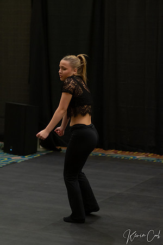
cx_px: 82
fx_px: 862
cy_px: 122
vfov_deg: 16.1
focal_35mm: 127
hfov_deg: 10.8
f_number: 2
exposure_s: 1/640
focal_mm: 85
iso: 1250
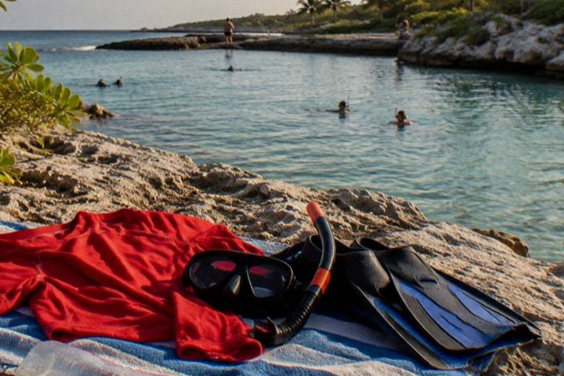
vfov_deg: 19.2
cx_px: 335
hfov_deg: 28.4
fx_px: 1112
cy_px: 196
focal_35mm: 71
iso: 400
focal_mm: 49
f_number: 5.6
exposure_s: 1/640
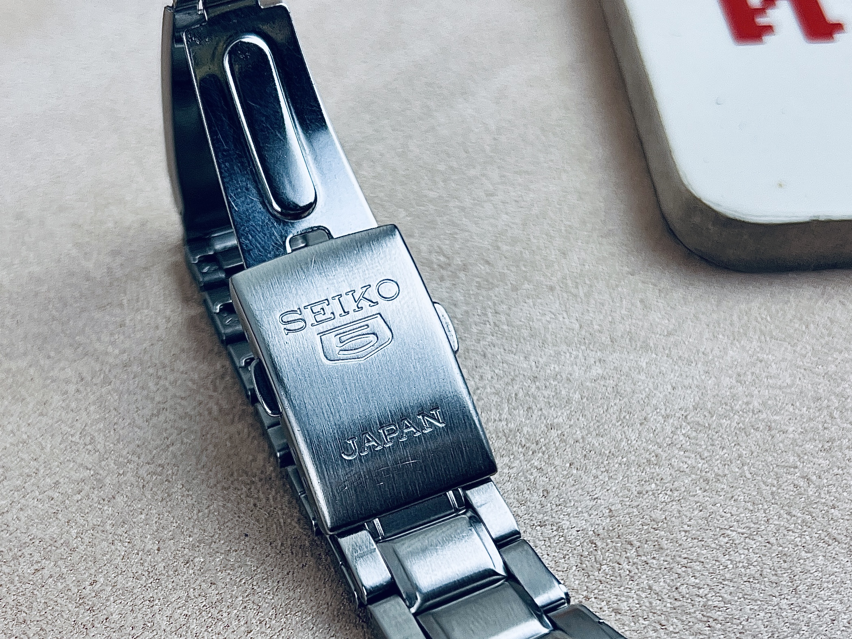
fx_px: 640
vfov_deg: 53.1
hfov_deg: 67.3
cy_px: 320
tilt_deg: -51.9
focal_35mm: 26
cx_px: 426
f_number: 1.5
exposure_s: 1/359
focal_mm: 5.7
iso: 50
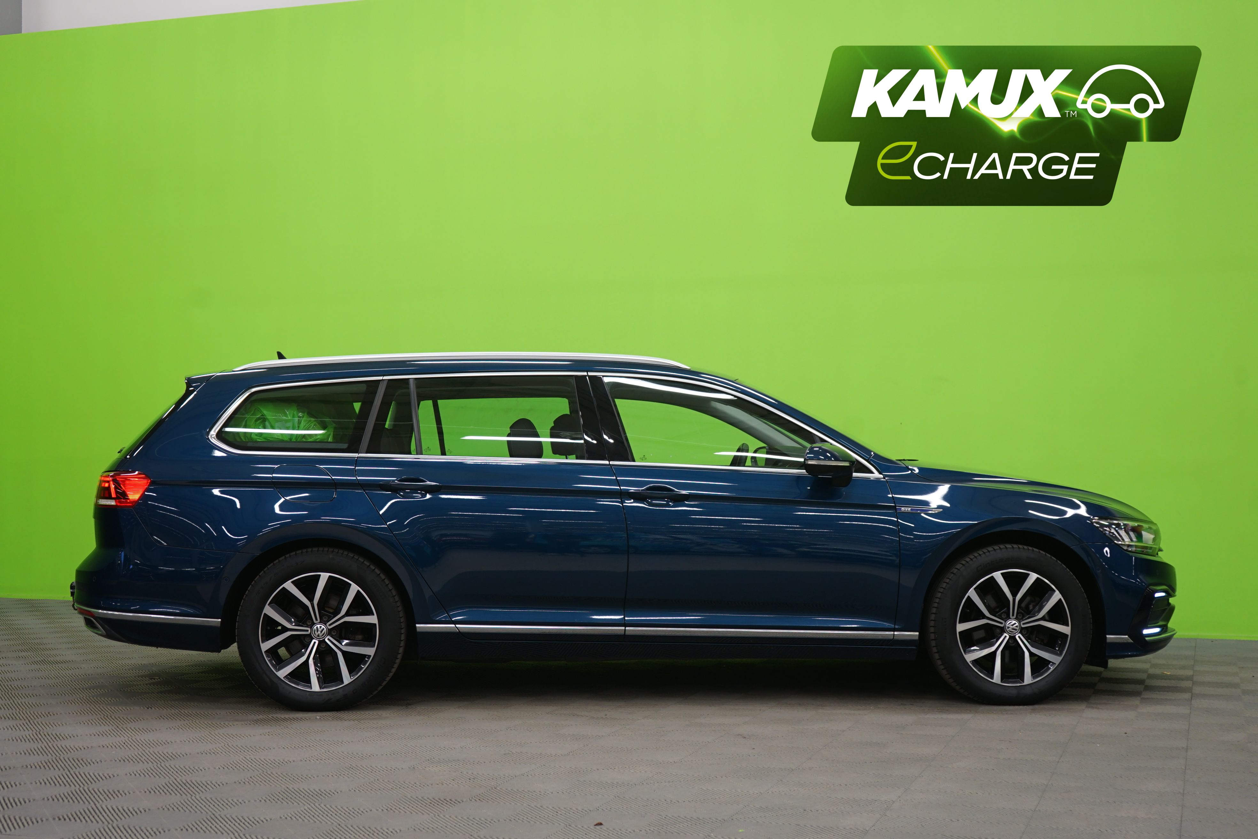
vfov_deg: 29.9
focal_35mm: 45
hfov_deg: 43.6
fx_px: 1572
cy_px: 420
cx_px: 629
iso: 400
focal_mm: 45
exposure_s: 1/8
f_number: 5
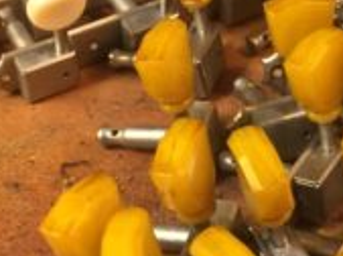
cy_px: 151
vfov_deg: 17.1
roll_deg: +0.9
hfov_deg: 22.8
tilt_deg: -43.9
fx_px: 850
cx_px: 201
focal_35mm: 86
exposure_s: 1/30
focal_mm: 4.15
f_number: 2.2
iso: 125
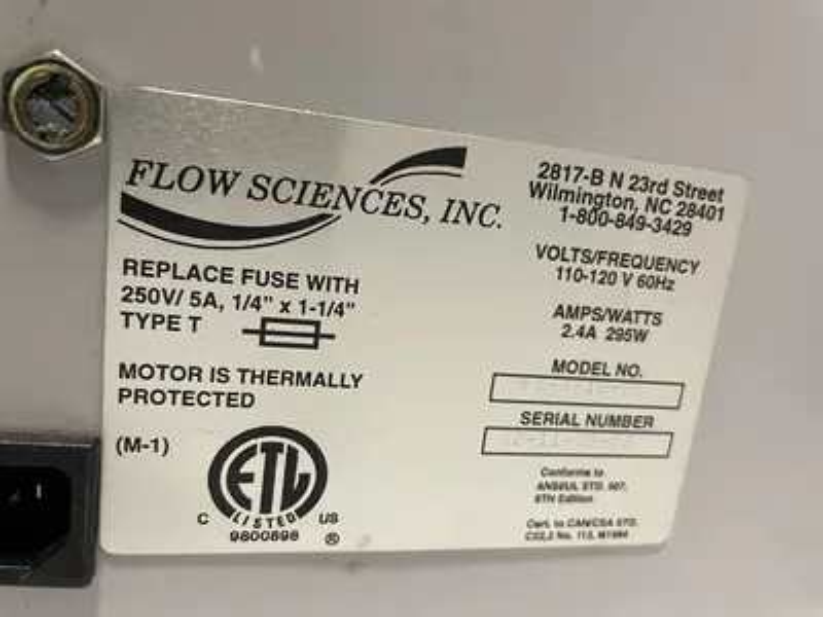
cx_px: 412
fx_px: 618
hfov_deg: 67.3
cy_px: 308
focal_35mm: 26
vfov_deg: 53.1
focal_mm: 4.2
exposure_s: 1/60
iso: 250
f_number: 1.6
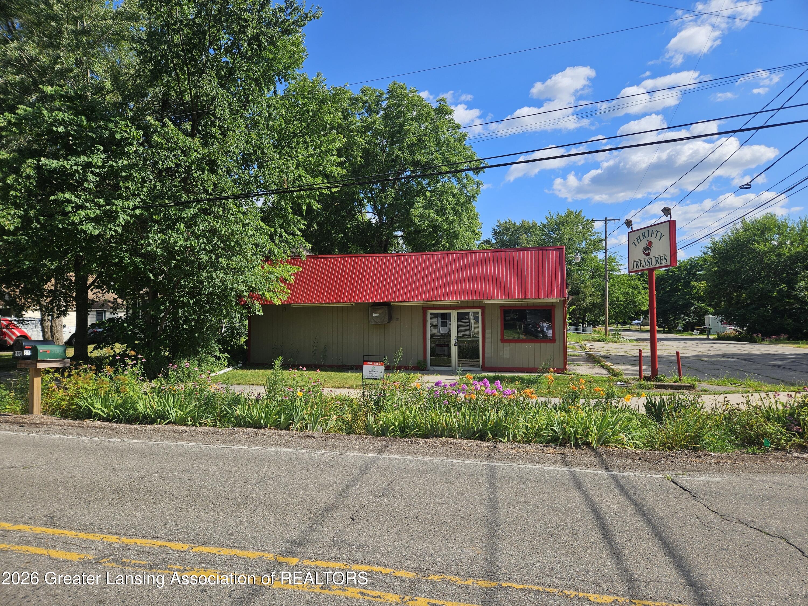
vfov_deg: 58.9
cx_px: 404
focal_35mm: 23
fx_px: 537
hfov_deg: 73.9
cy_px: 303
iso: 25
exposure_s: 1/1804
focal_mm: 5.4
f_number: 1.8
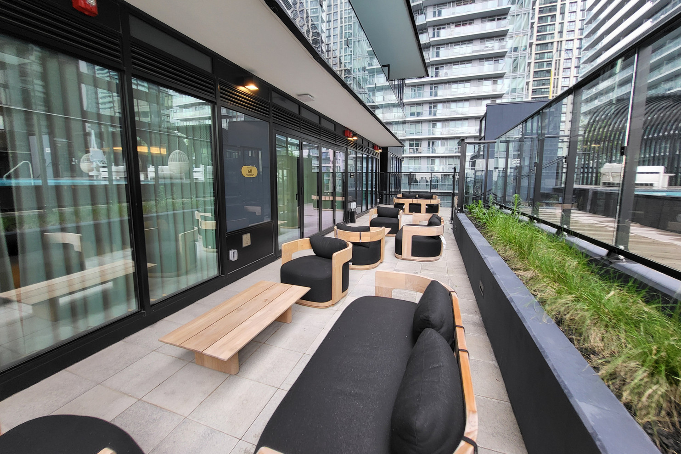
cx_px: 342
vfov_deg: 81.1
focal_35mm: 14
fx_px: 265
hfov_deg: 104.2
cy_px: 211
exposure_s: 1/60
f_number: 2.2
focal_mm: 1.74
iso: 64
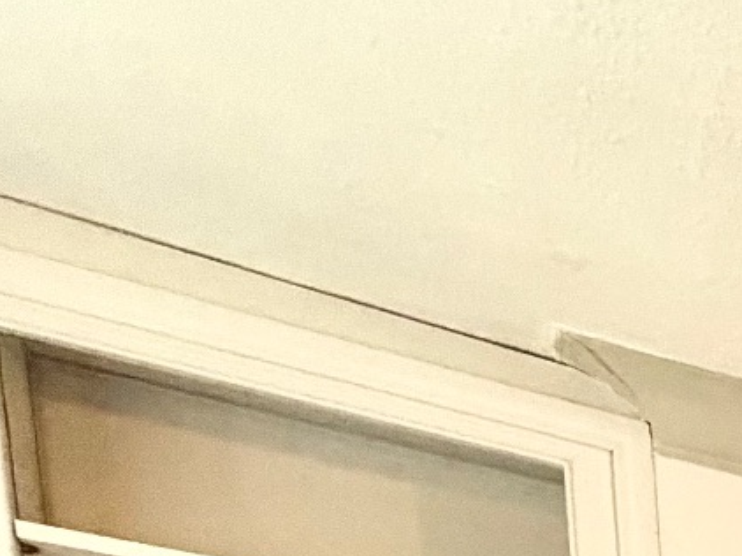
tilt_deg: -8.1
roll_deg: -0.6
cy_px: 1328
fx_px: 1457
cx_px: 1621
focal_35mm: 68
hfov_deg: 16.9
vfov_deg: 14.4
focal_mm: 2.22
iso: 320
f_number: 2.2
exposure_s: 1/50
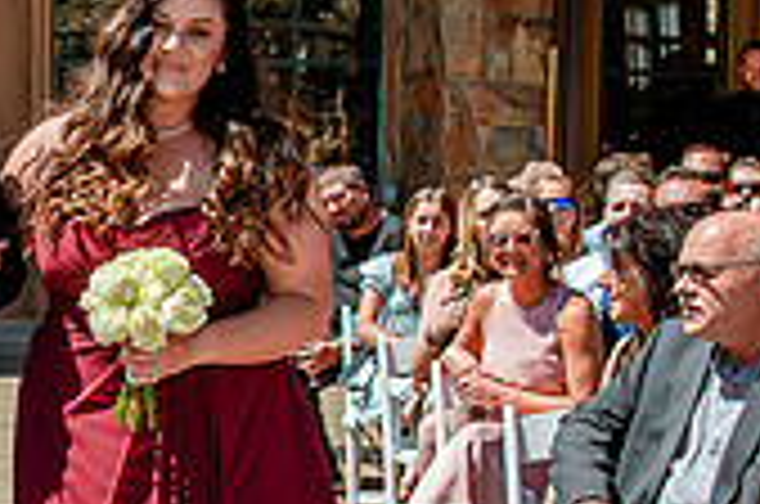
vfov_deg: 11.0
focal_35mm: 124
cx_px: -381
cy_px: 266
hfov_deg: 15.3
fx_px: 2613
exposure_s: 1/500
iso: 200
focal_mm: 31
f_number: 6.3
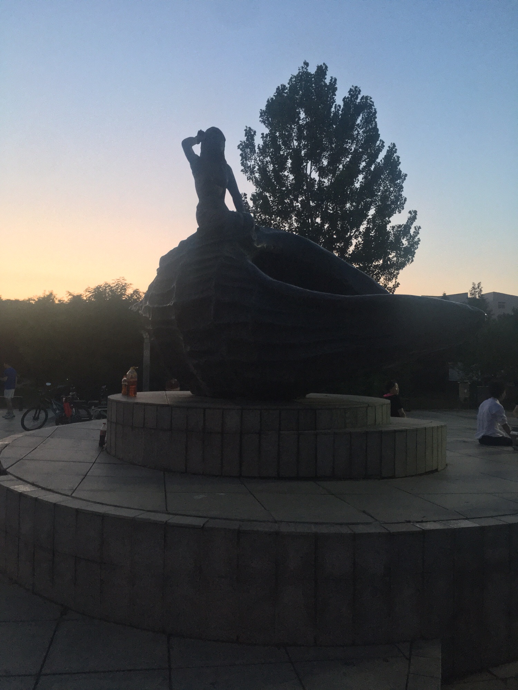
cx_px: 259
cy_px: 345
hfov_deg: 48.2
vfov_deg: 61.7
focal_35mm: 29
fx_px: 579
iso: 200
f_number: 2.2
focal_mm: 4.15
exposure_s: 1/20
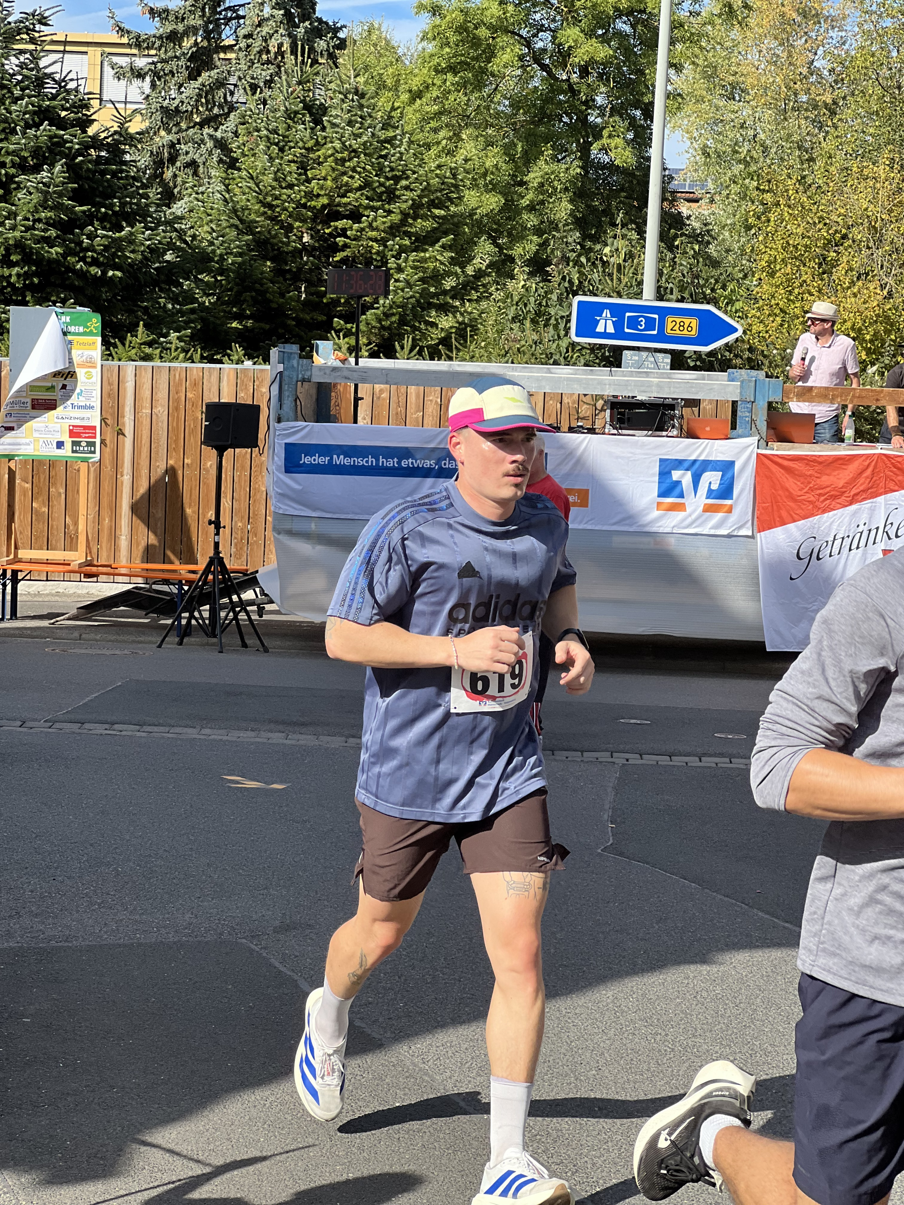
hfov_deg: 19.1
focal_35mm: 77
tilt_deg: -2.1
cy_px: 602
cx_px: 452
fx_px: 2681
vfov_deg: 25.3
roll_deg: -2.7
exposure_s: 1/424
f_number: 2.8
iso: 32
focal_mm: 9
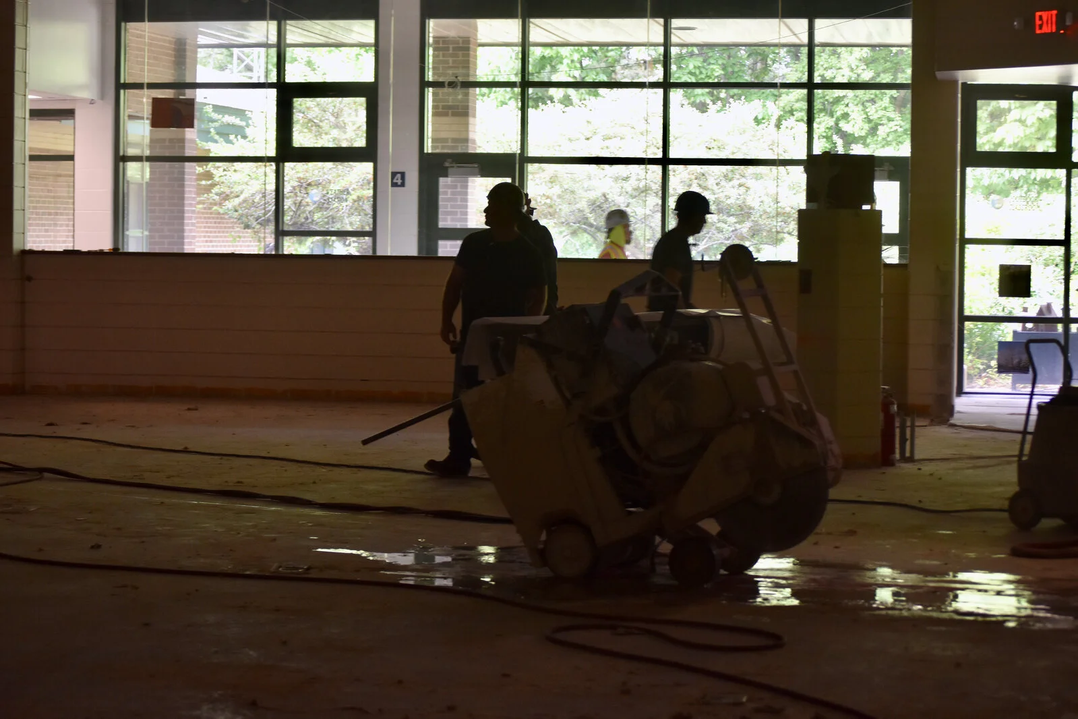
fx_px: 2470
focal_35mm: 82
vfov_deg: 16.6
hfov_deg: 24.6
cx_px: 539
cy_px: 360
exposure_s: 1/100
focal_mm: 55
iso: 800
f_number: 5
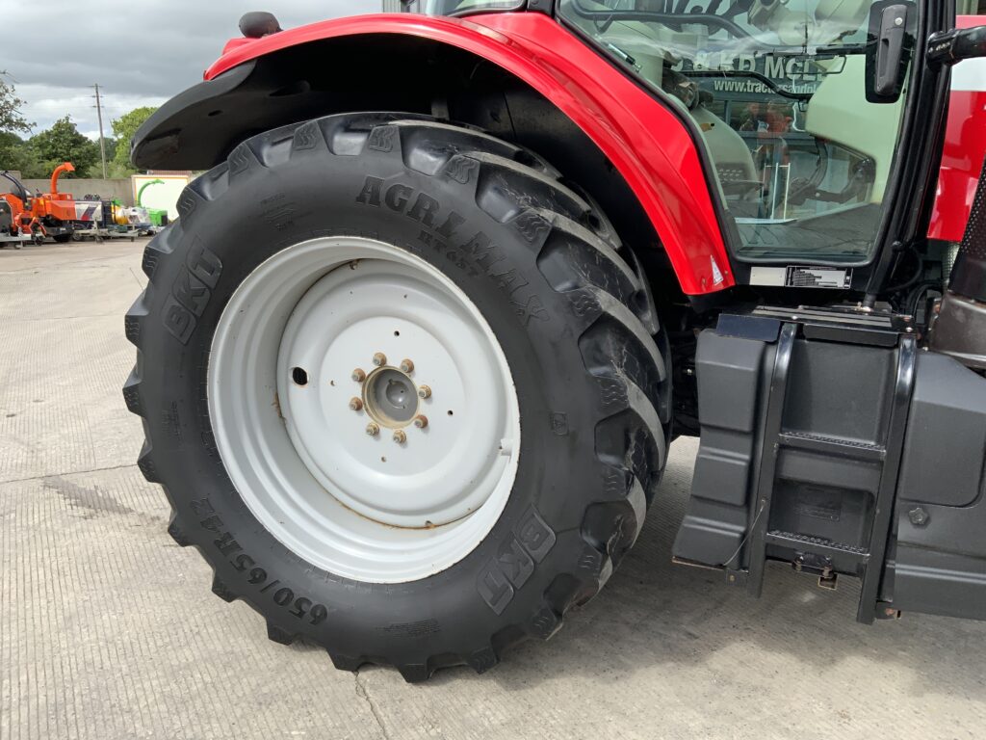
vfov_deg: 48.2
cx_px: 493
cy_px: 370
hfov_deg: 61.7
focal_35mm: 29
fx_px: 826
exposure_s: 1/829
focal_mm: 3
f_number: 1.8
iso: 16
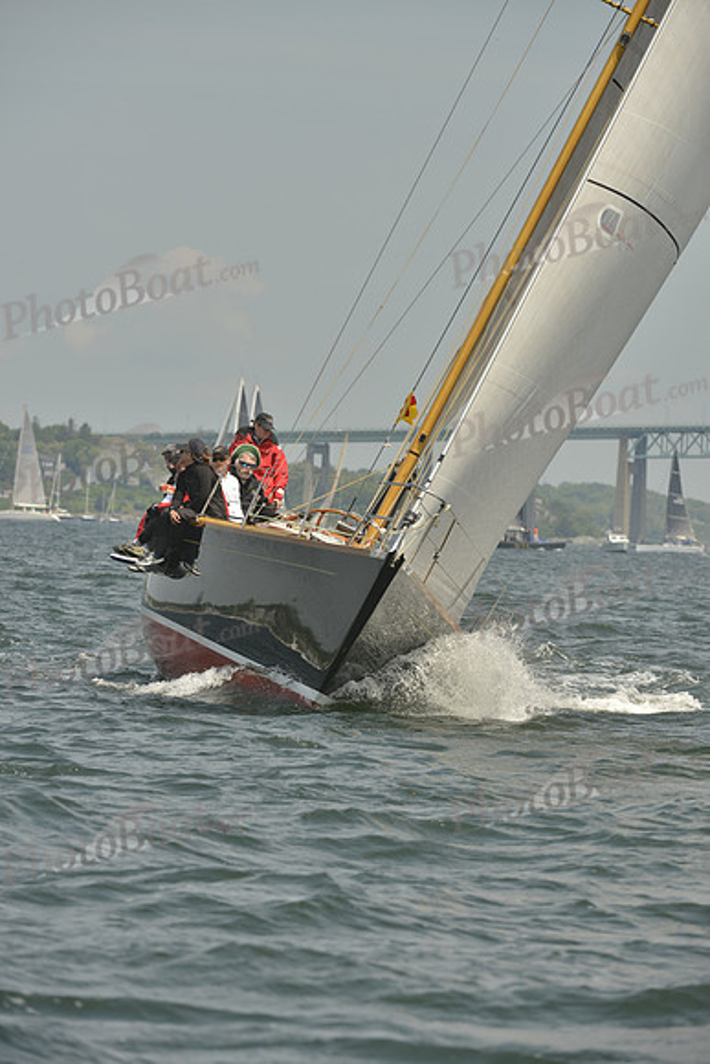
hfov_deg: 5.3
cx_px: 355
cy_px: 532
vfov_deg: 7.9
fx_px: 7686
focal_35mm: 260
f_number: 9
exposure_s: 1/1000
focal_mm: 260
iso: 280
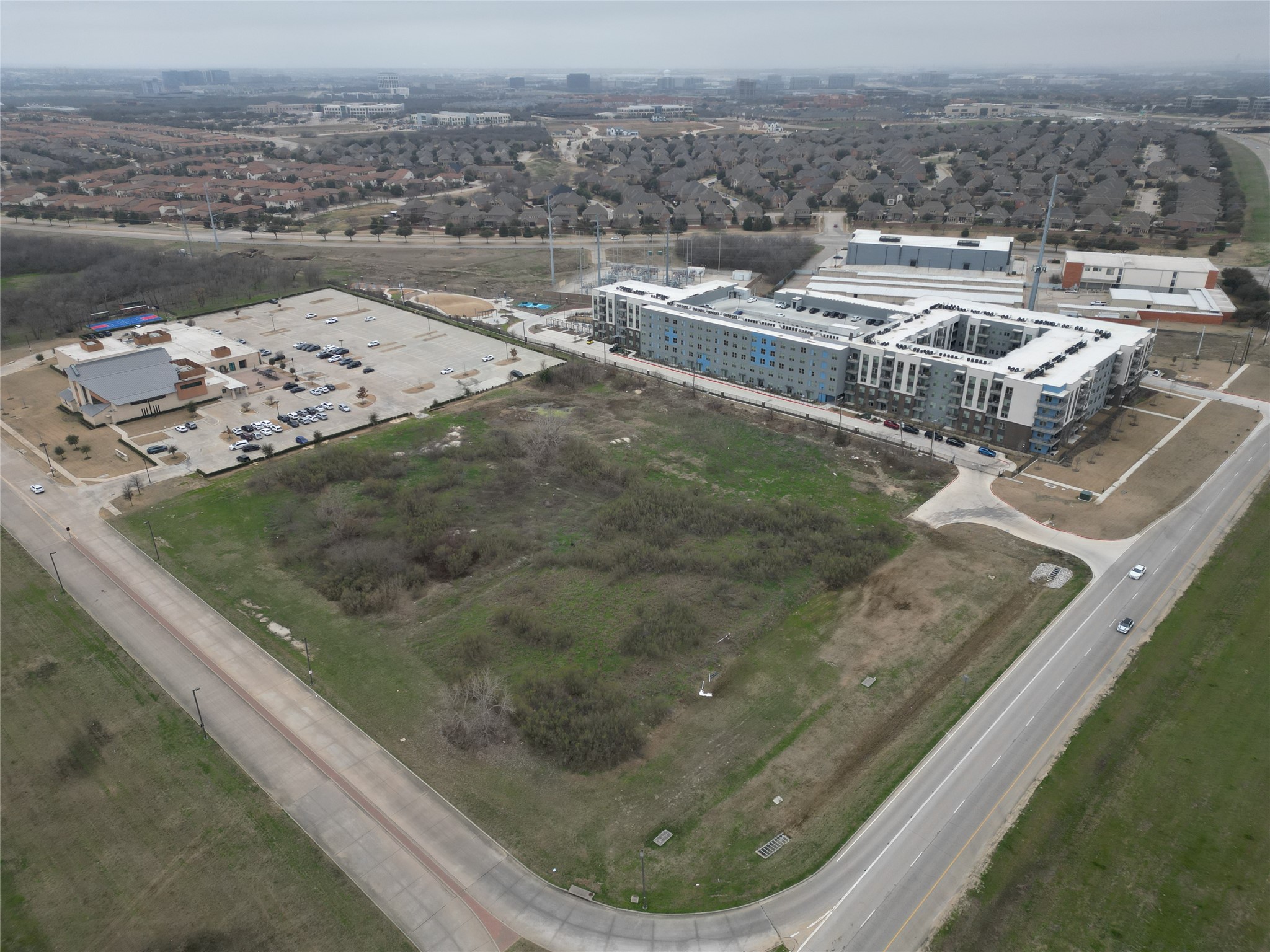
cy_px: 476
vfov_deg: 56.8
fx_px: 881
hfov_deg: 71.6
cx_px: 635
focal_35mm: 24
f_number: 1.7
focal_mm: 6.72
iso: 100
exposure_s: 1/500
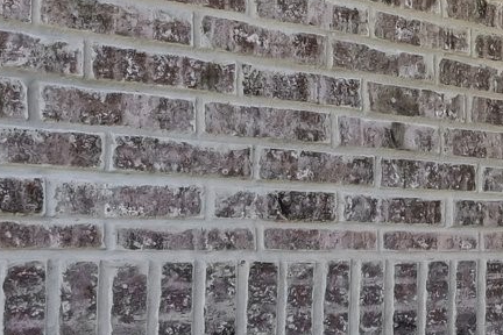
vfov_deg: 15.1
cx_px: 1140
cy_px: 269
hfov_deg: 15.3
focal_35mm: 90
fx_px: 1257
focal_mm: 19
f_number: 8
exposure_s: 1/320
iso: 400
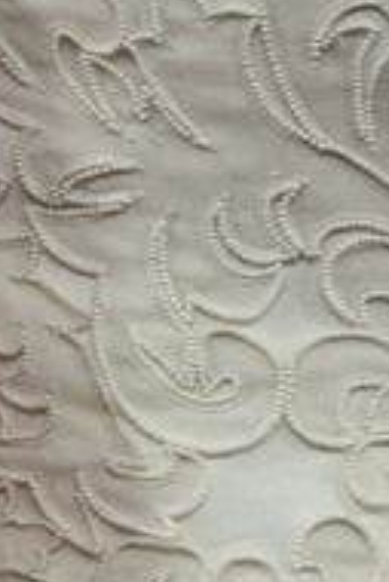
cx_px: 303
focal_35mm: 758
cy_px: 913
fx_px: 12263
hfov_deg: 1.8
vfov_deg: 2.7
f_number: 8
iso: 1600
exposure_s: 1/250
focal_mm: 160
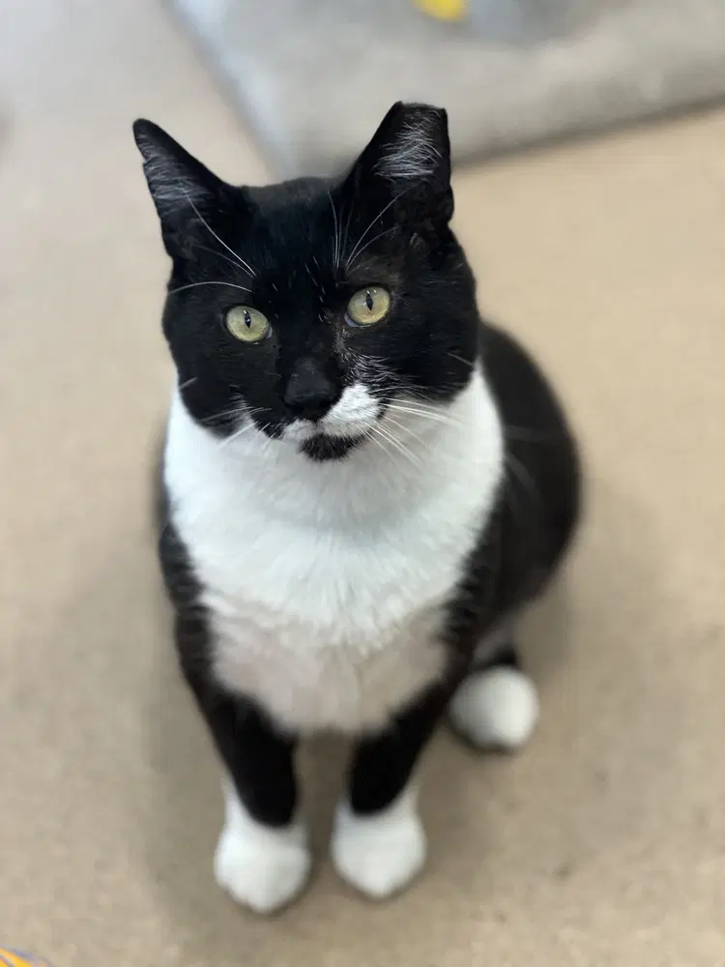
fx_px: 2150
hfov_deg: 19.1
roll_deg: -0.3
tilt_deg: -42.4
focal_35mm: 77
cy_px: 484
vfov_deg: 25.3
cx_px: 362
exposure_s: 1/40
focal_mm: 9
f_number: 2.8
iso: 200
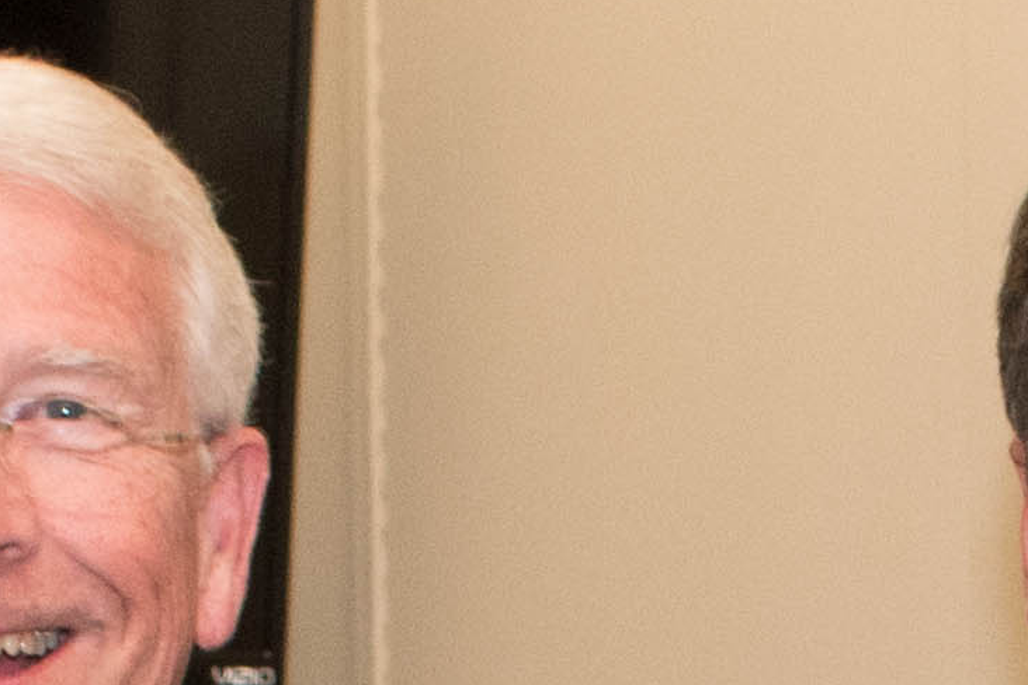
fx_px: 8195
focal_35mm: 287
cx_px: 996
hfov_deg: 7.2
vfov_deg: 4.7
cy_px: 1668
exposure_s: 1/50
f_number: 5.6
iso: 500
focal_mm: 24
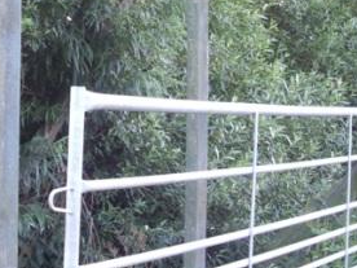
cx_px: 124
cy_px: 111
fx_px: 908
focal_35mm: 88
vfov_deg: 16.8
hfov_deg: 22.2
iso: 200
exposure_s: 1/50
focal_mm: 7.9
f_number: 2.8
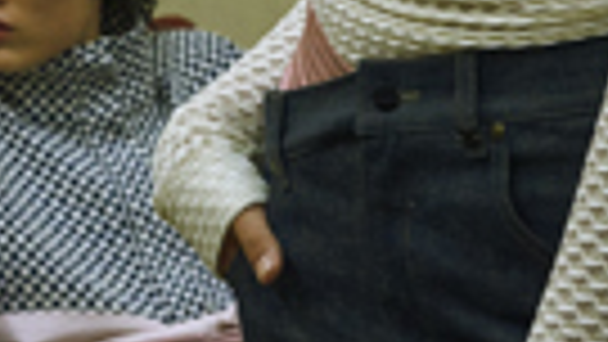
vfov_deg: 4.5
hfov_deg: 8.0
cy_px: -351
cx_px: 414
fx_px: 4321
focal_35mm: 268
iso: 1600
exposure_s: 1/80
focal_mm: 50
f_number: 8
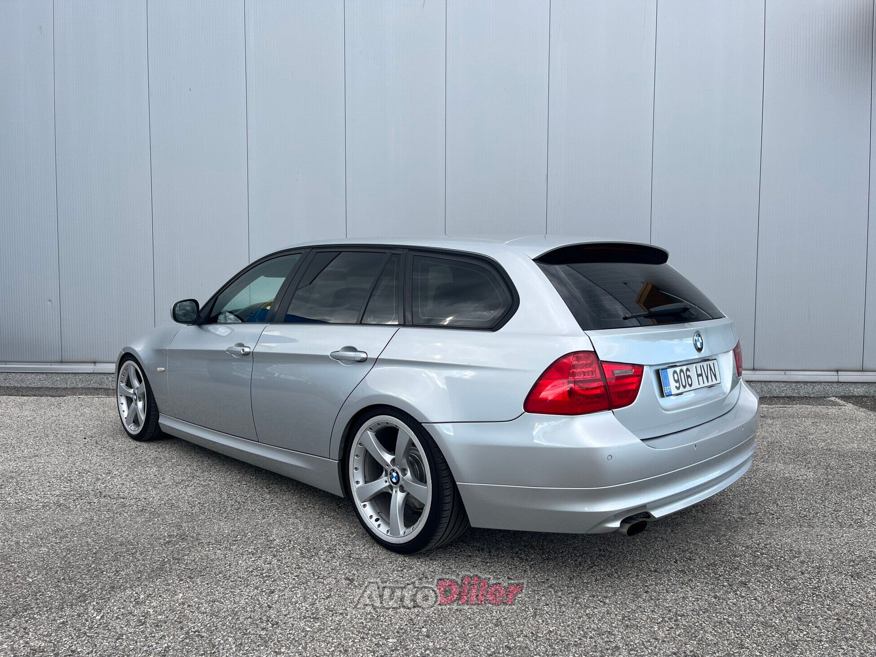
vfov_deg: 53.1
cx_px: 438
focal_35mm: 26
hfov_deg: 67.3
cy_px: 328
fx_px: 658
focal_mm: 5.1
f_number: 1.6
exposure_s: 1/787
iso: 50
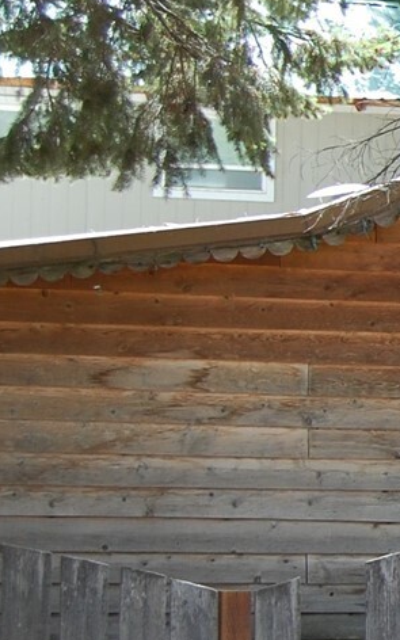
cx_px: 1062
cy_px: 338
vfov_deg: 12.7
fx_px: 2878
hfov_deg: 7.3
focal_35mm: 165
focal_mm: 30
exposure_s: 1/125
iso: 200
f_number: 5.6
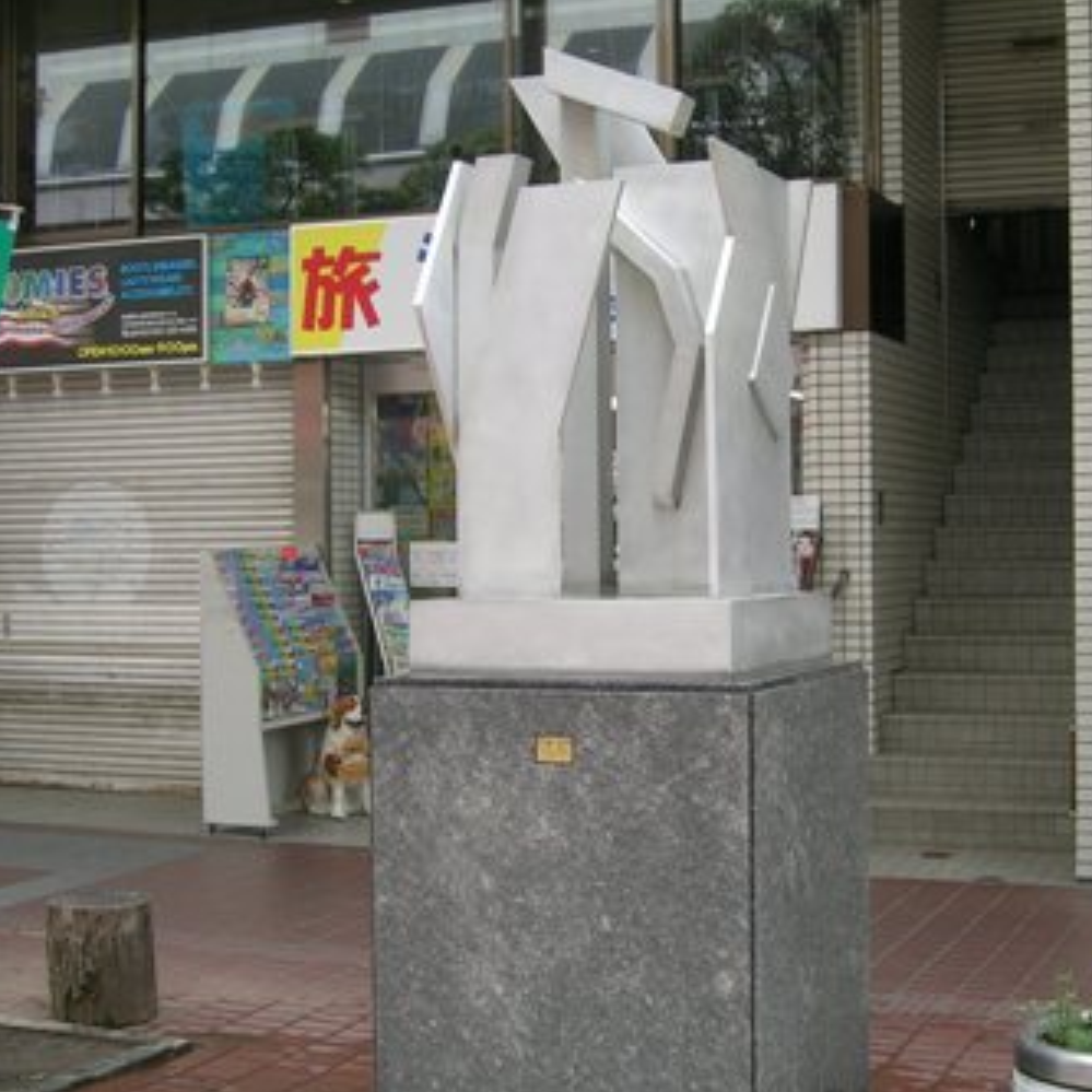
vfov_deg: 30.0
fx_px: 2034
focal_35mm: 57
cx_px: 672
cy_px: 548
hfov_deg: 29.9
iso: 50
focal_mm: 7.3
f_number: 3.1
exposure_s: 1/118
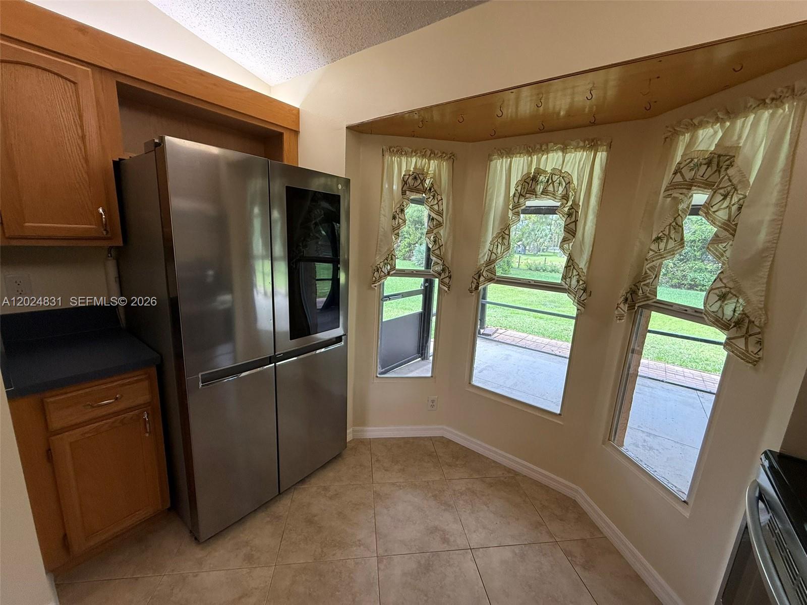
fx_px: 326
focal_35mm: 14
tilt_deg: -11.2
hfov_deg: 102.1
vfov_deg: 85.7
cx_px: 404
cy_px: 302
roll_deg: -3.8
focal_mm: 2.22
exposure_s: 1/120
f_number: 2.2
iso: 200
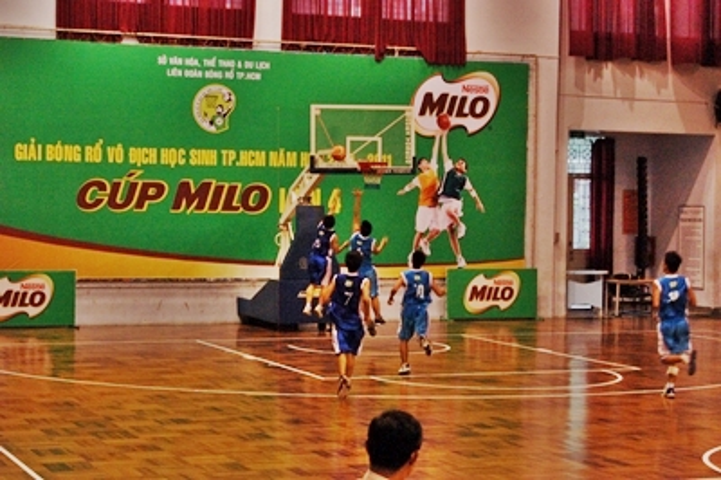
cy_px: 240
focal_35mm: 82
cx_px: 360
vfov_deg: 16.5
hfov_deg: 24.6
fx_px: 1651
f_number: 5.6
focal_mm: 55
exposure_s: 1/80
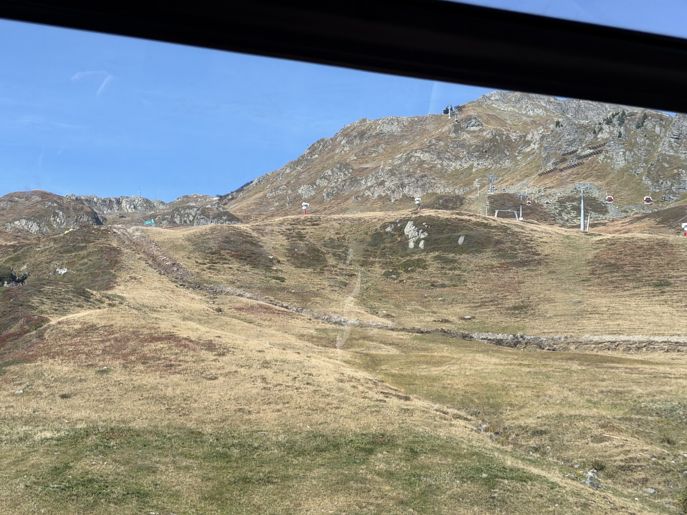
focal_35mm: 48
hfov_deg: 39.7
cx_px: 344
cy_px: 258
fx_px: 953
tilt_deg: +10.3
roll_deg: +0.3
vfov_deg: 30.3
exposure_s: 1/1642
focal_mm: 6.76
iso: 64
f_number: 1.78
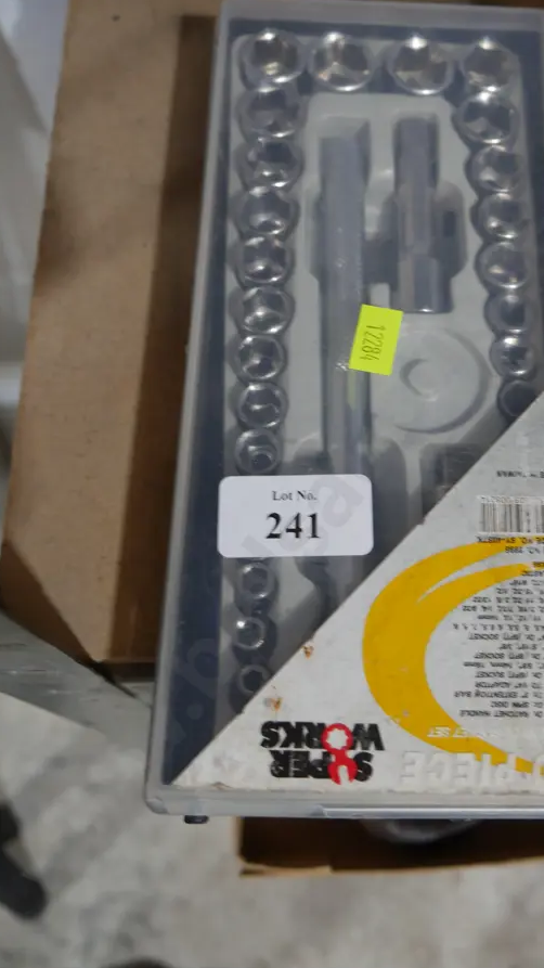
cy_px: 447
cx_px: 371
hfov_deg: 33.4
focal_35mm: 35
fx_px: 898
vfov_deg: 56.6
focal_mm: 14
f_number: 3.5
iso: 500
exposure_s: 1/60
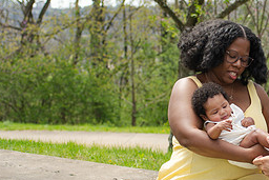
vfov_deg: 14.9
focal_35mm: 92
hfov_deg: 21.4
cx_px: 263
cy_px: 117
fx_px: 688
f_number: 3.2
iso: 140
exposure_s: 1/1000
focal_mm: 35
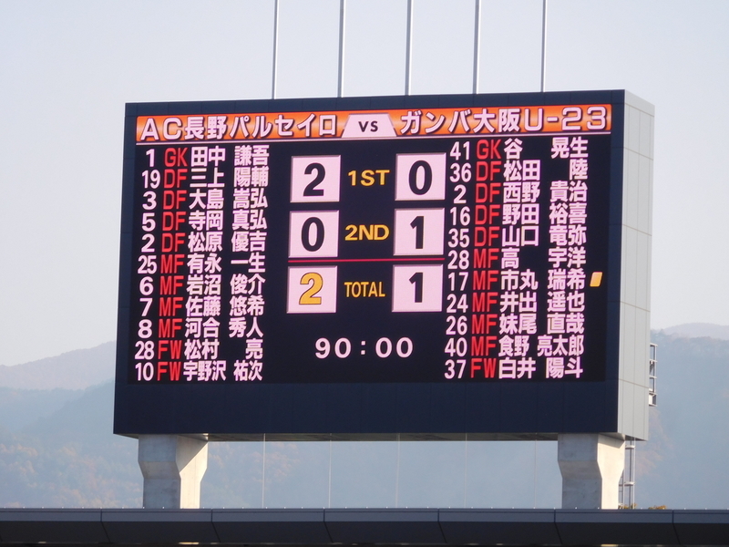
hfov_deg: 7.9
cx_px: 364
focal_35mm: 250
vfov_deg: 5.9
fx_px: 5265
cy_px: 274
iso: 125
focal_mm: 44.6
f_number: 5.7
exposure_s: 1/320
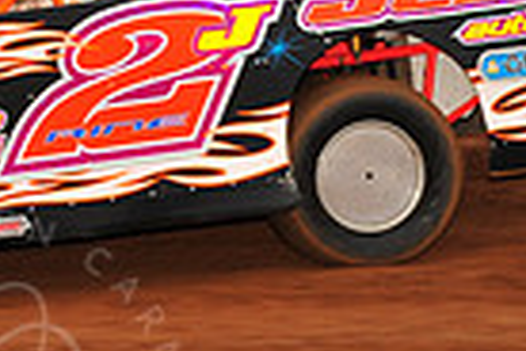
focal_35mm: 420
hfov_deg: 4.9
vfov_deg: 3.3
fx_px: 6136
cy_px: 84
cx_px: -34
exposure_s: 1/320
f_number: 8
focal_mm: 100
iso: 640
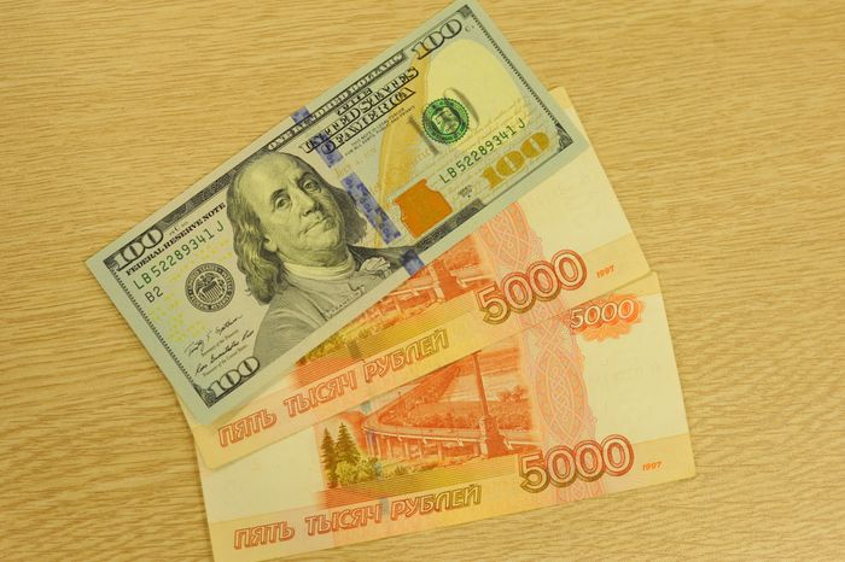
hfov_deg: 39.6
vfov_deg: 27.0
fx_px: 1173
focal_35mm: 50
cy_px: 281
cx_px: 422
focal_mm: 50
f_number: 5.6
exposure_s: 1/160
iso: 2500
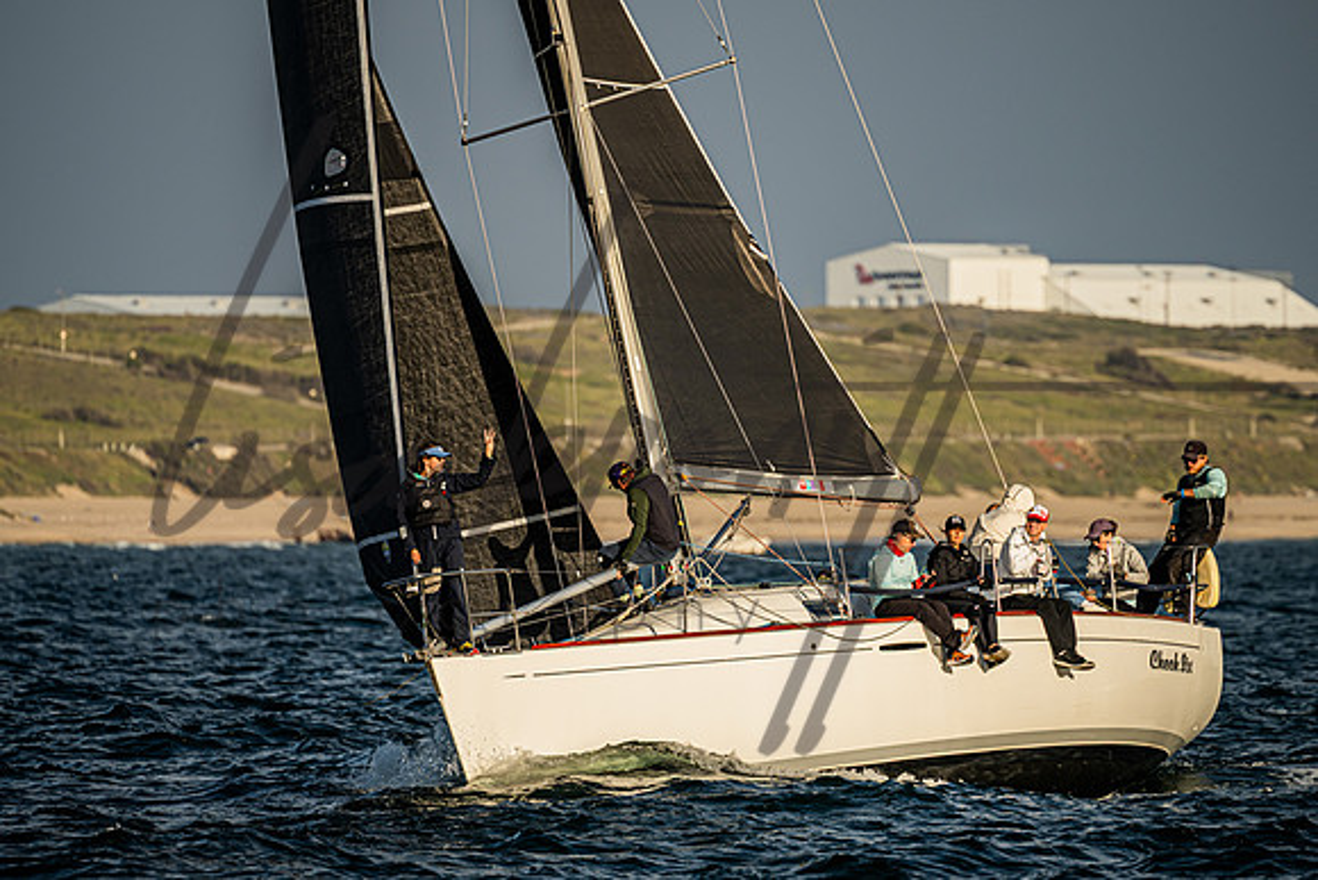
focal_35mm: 499
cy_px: 432
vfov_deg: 2.8
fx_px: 18286
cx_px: 693
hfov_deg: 4.1
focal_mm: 400
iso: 110
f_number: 5.6
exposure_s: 1/1000
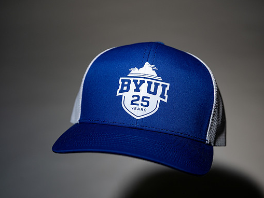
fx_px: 435
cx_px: 133
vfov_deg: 25.7
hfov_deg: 33.8
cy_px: 99
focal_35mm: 57
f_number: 4.5
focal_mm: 52
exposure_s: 1/125
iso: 320
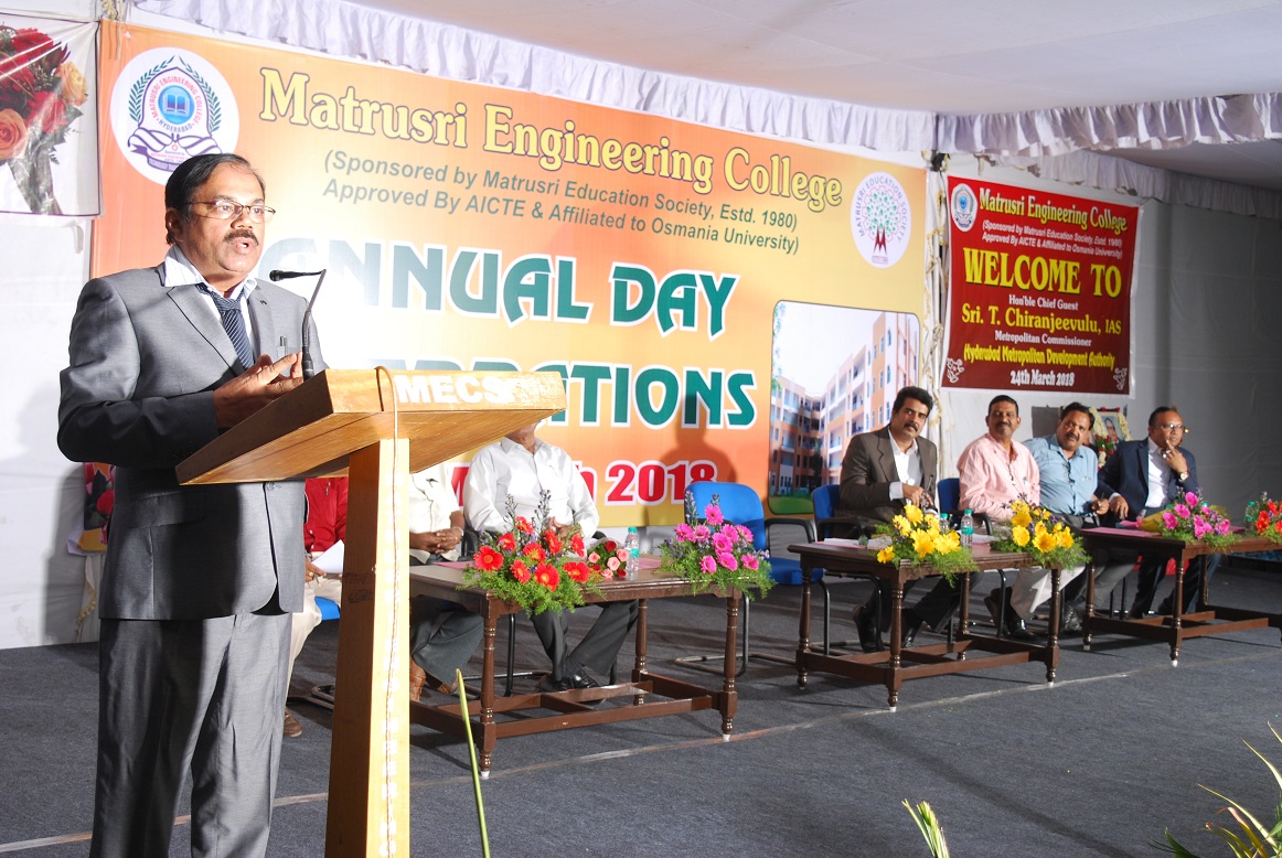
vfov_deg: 29.0
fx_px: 1658
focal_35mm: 46
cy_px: 429
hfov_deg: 42.3
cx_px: 641
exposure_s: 1/160
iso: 200
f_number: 5.6
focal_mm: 31
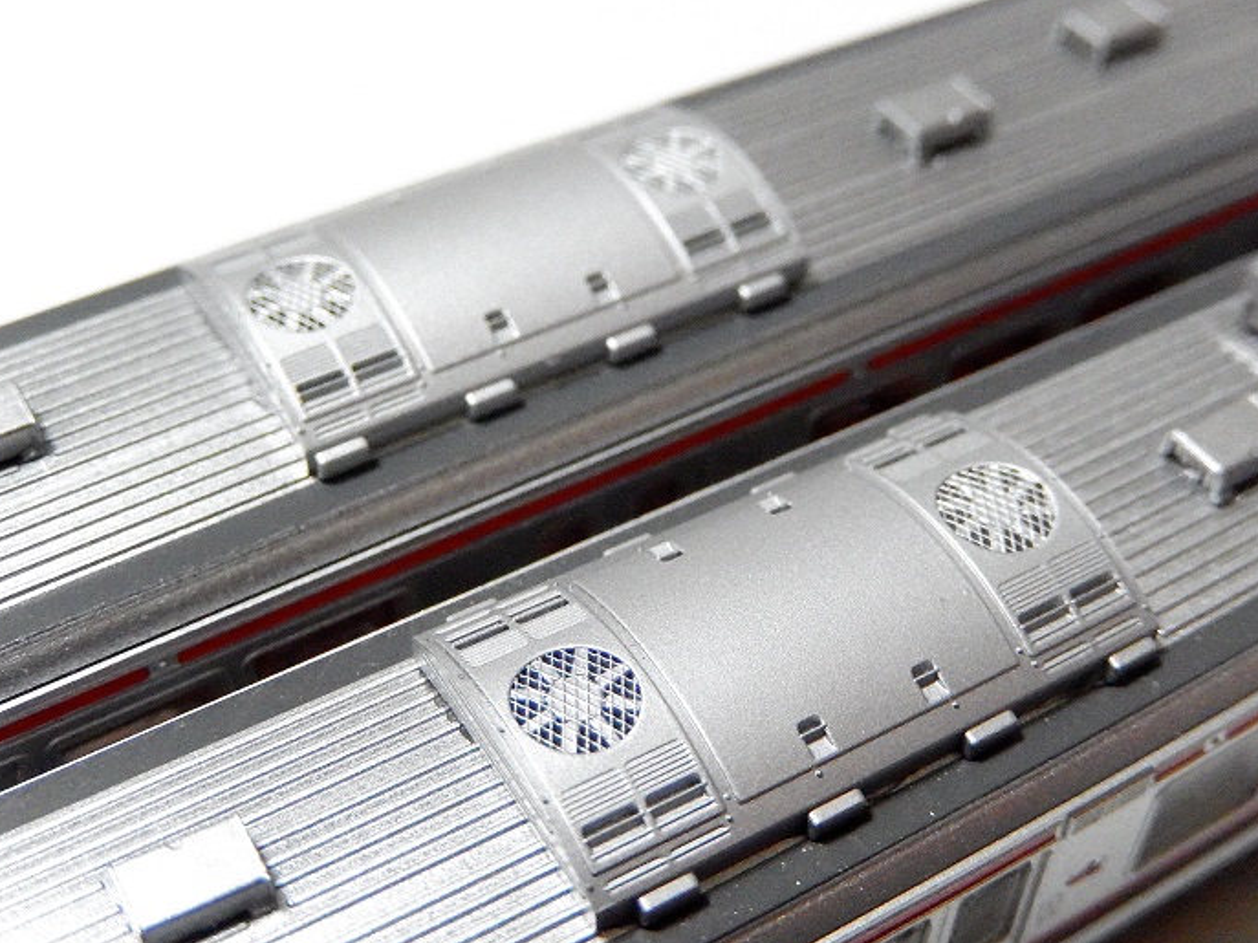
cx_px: 628
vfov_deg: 28.0
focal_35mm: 52
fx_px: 1889
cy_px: 473
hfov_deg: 36.8
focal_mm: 9.2
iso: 3200
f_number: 4.5
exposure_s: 1/40
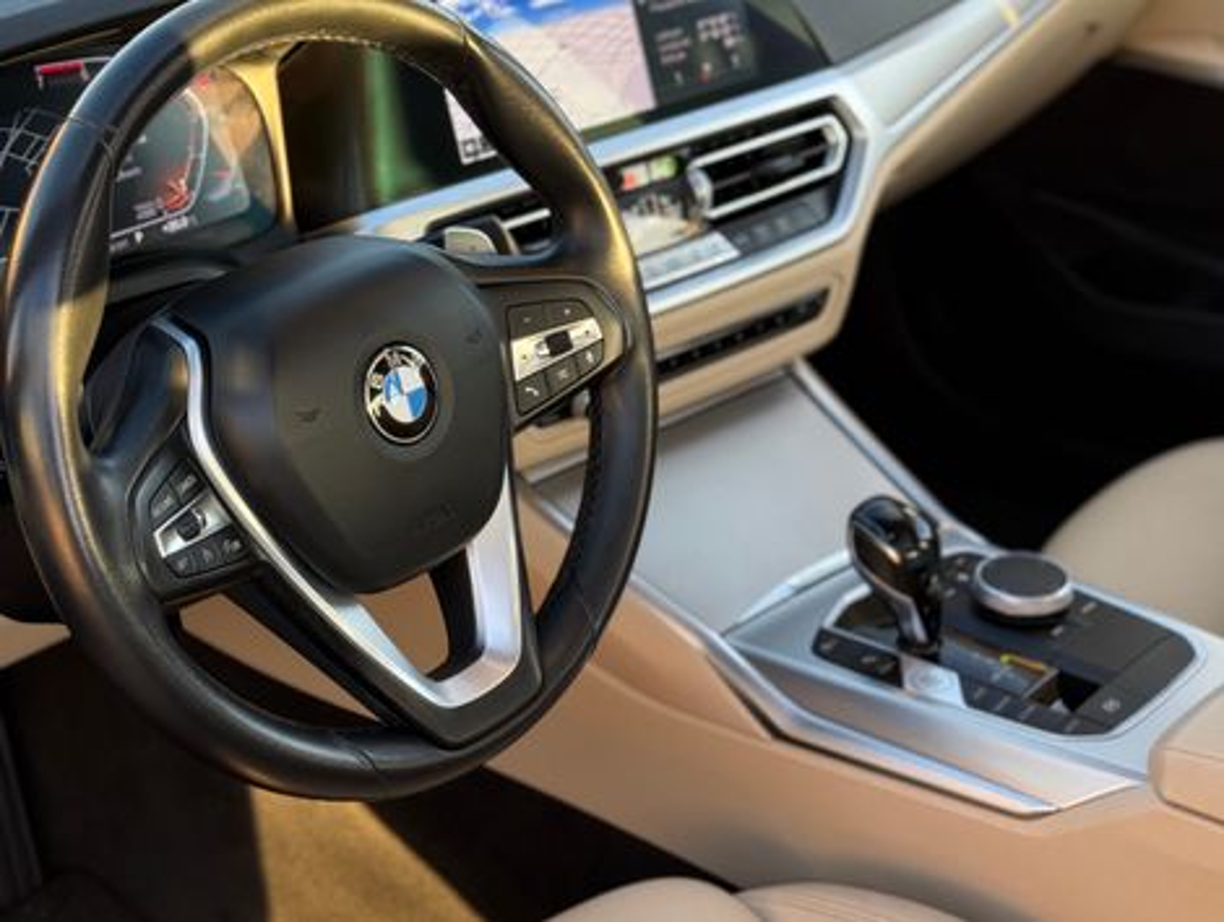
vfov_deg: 30.3
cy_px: 461
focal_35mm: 48
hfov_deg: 39.6
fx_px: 1700
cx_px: 612
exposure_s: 1/121
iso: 80
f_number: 1.78
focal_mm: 6.76
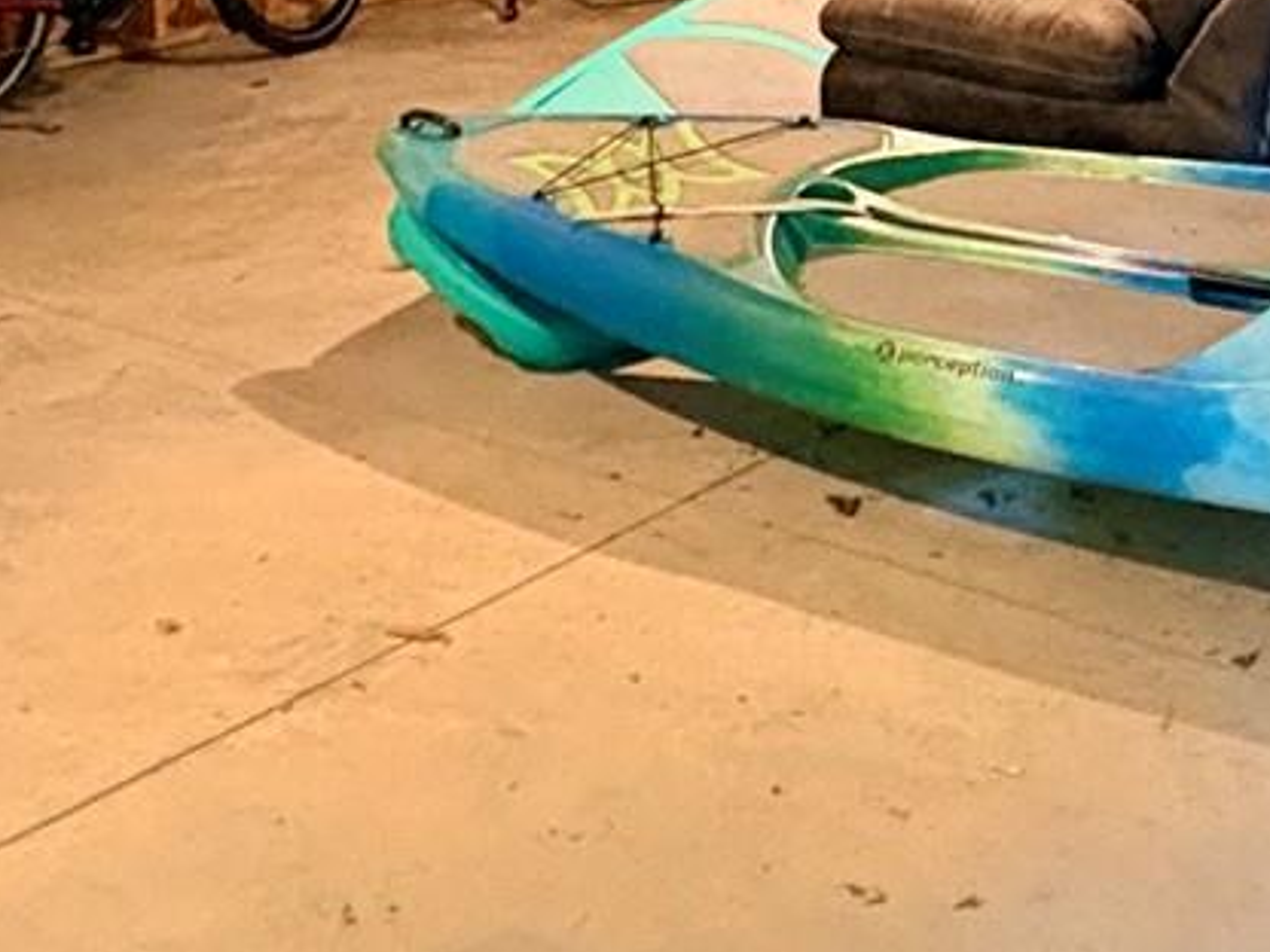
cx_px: 1099
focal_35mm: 69
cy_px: -293
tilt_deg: -3.7
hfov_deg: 27.3
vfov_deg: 19.6
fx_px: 2531
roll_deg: -0.5
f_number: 2.2
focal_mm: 2.22
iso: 1000
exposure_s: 1/40
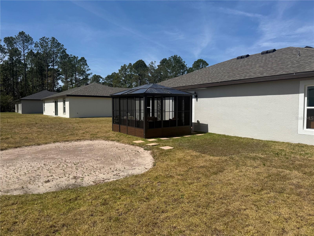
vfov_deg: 56.8
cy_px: 118
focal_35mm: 24
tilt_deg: -4.4
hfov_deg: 71.6
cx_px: 157
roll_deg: +1.2
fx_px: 218
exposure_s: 1/7092
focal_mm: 6.76
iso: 80
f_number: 1.78
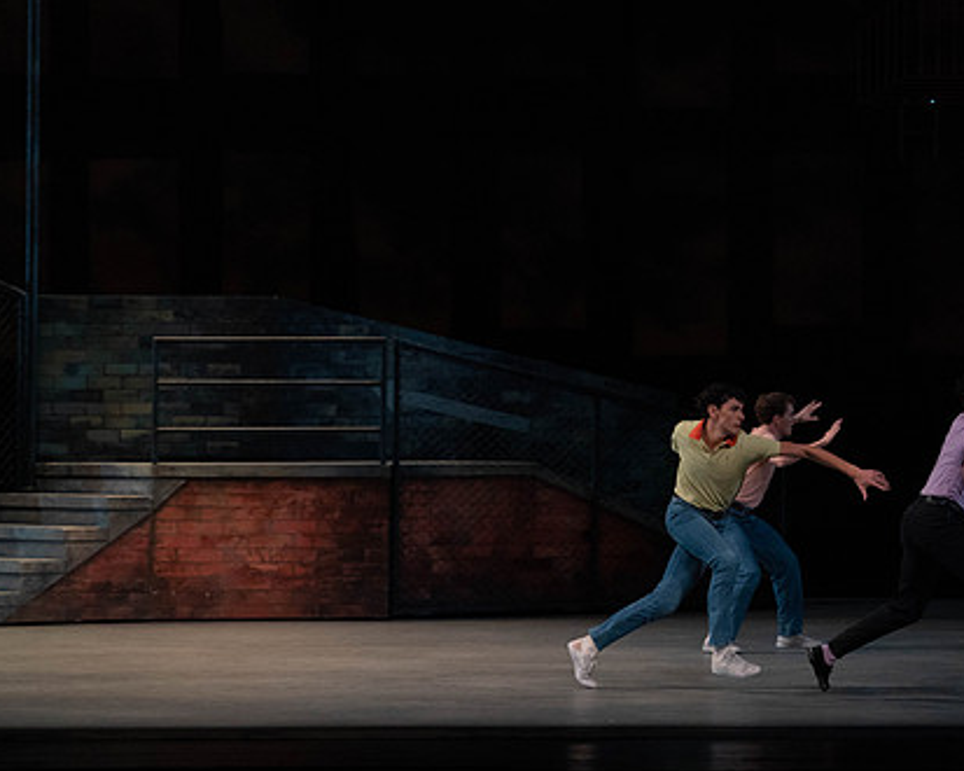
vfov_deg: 9.6
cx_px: 665
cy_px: 359
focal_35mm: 161
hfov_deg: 12.0
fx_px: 4591
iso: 3200
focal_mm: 122
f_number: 4.5
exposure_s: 1/400
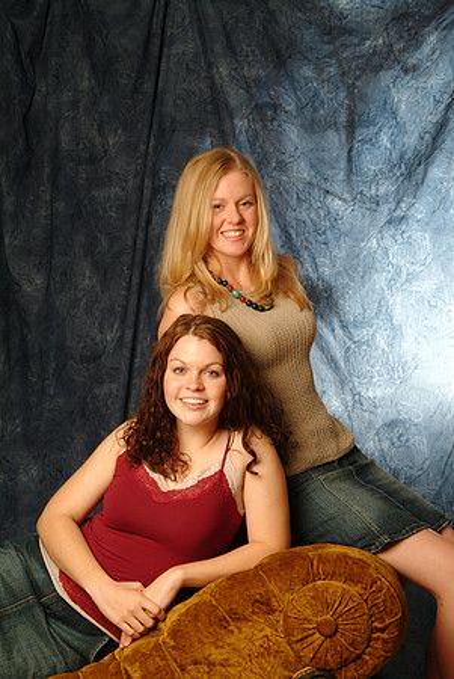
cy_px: 340
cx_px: 227
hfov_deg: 16.0
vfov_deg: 23.8
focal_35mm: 86
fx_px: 1614
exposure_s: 1/125
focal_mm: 57
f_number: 13
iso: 400
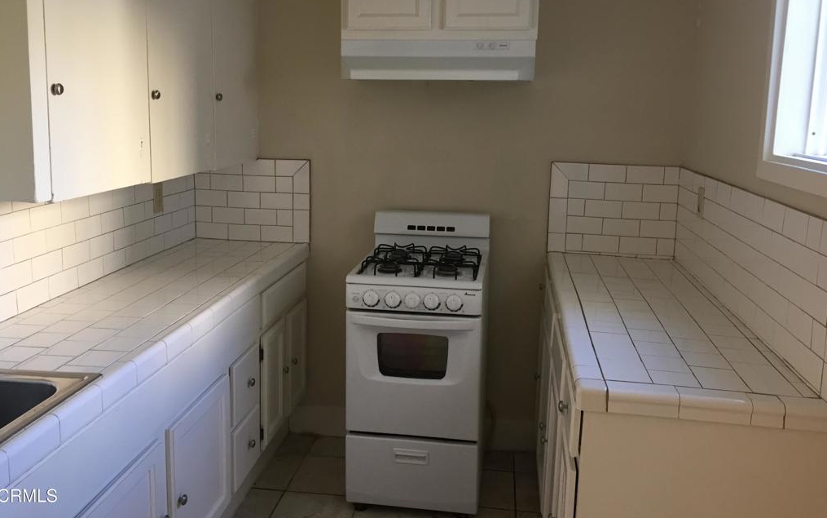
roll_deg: -1.6
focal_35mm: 31
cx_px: 412
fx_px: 699
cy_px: 211
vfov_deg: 40.5
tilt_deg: -9.3
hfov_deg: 61.2
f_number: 2.2
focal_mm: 4.15
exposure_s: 1/30
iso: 64
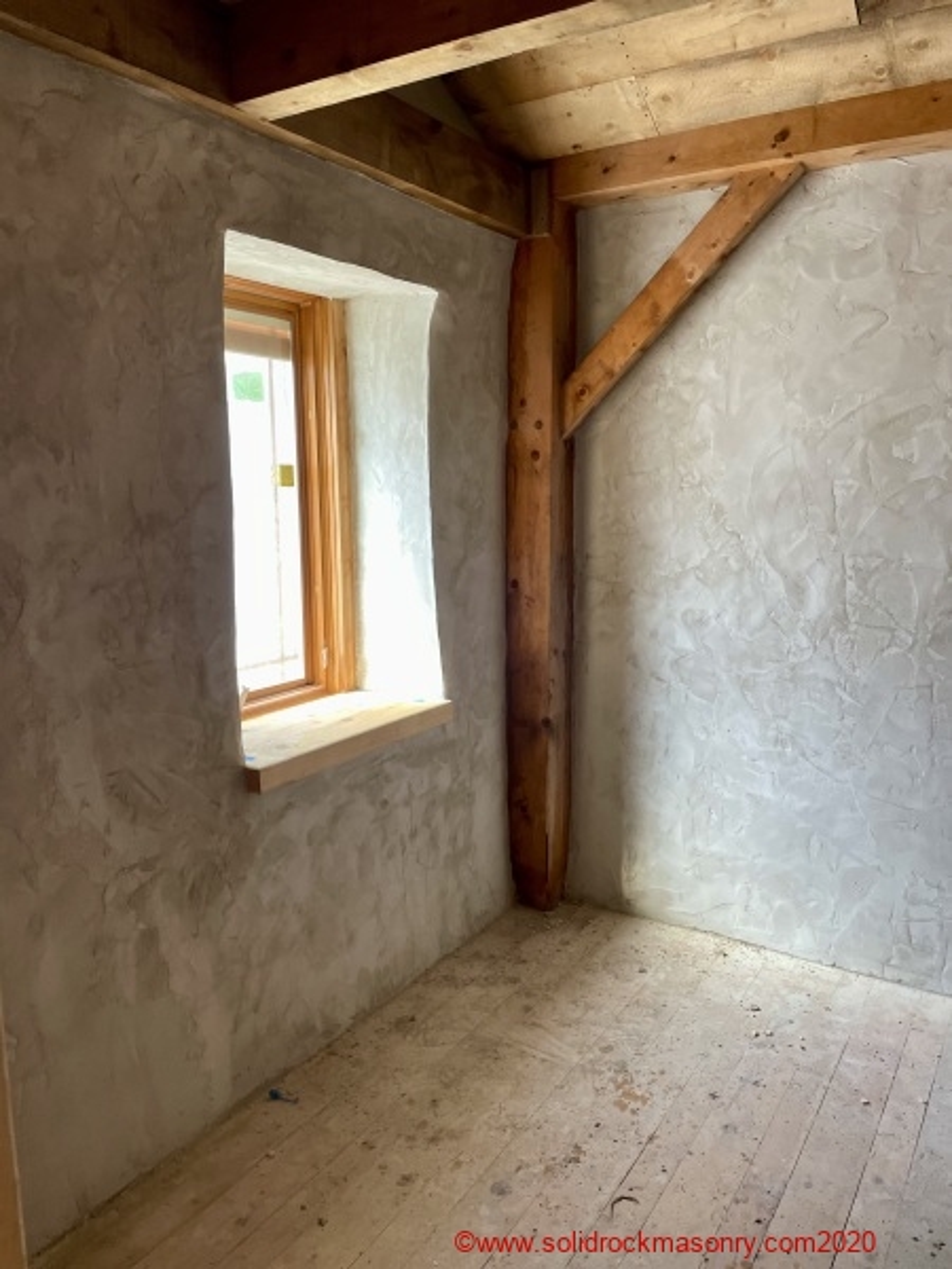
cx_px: 476
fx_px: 953
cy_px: 634
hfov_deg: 53.1
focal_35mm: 26
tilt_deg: -6.8
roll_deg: +1.7
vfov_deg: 67.3
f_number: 1.6
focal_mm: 4.2
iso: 100
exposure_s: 1/121
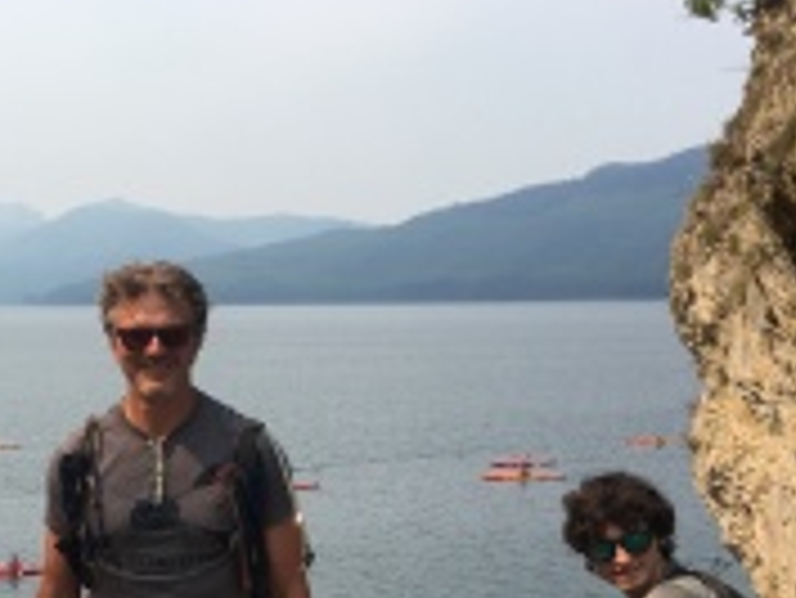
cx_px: 126
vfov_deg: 23.6
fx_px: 1381
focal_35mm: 60
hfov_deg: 31.1
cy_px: 576
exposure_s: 1/1479
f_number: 2.2
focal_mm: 4.15
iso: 25
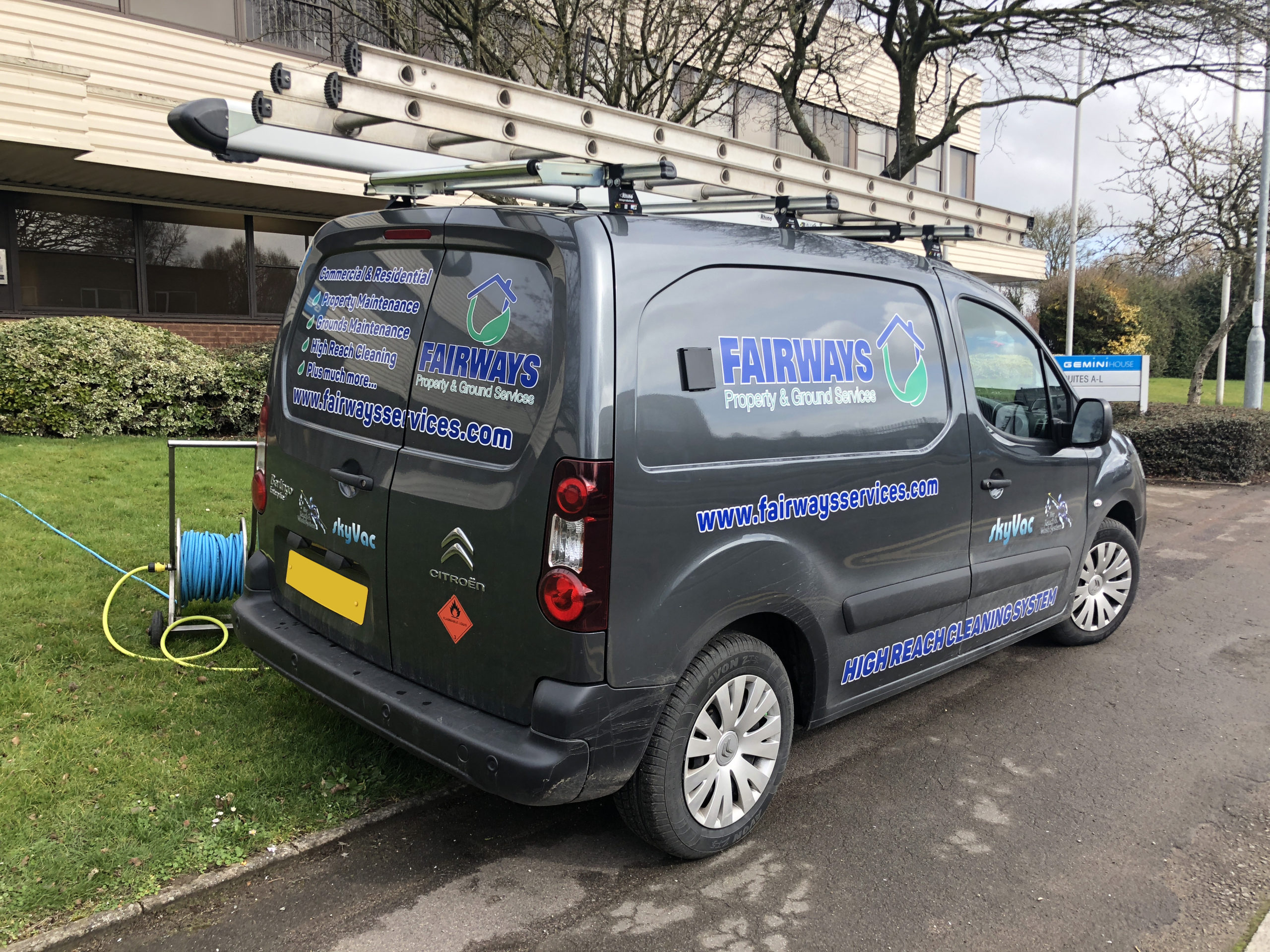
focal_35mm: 28
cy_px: 476
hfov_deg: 63.4
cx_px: 635
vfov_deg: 49.7
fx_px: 1027
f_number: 1.8
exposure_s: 1/631
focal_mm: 4
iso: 20
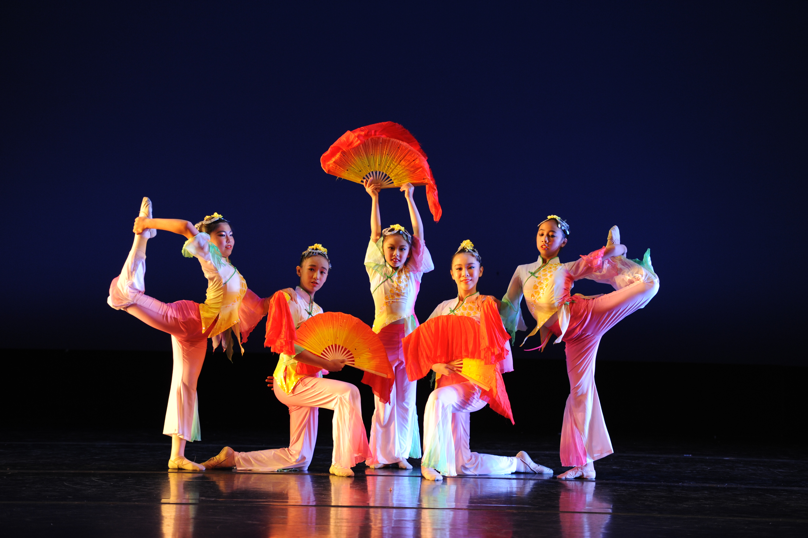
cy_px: 269
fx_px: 3813
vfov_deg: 8.1
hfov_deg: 12.1
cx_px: 404
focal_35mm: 170
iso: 1000
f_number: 2.8
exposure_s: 1/400
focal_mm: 170
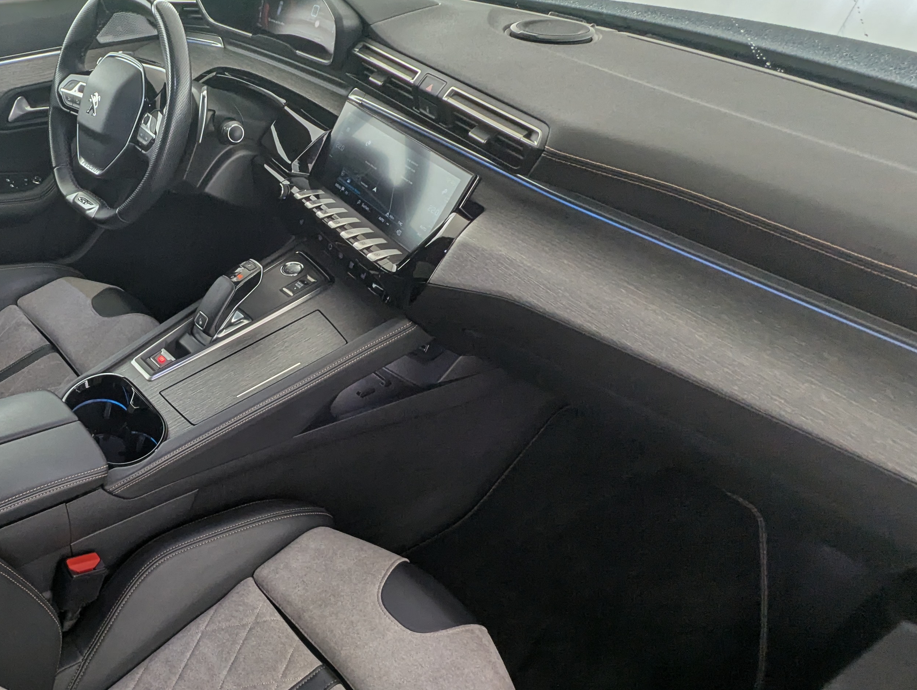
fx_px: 690
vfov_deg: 52.2
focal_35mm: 26
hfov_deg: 61.5
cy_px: 460
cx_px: 180
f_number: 2.2
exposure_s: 1/75
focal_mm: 2.35
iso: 83
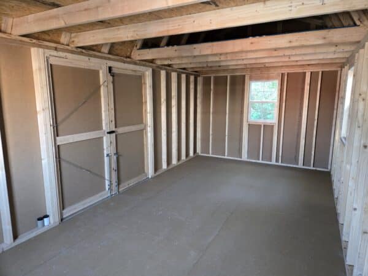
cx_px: 184
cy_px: 138
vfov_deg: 58.9
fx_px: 245
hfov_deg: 73.9
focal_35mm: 23
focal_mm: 5.4
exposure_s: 1/60
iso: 640
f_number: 1.8
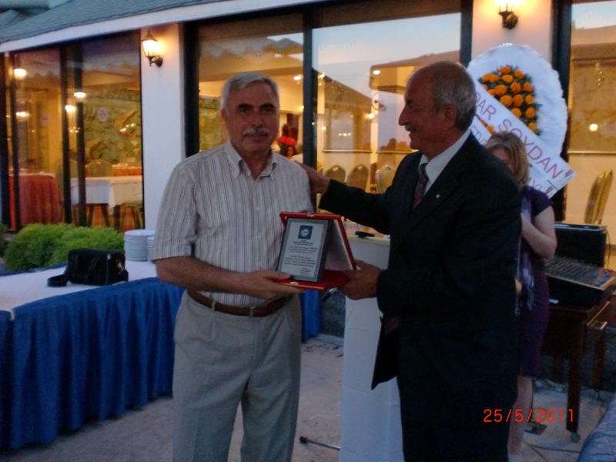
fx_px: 623
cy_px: 231
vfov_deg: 40.7
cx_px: 308
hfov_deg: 52.6
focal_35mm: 35
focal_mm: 6.3
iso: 400
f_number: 3.1
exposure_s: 1/20
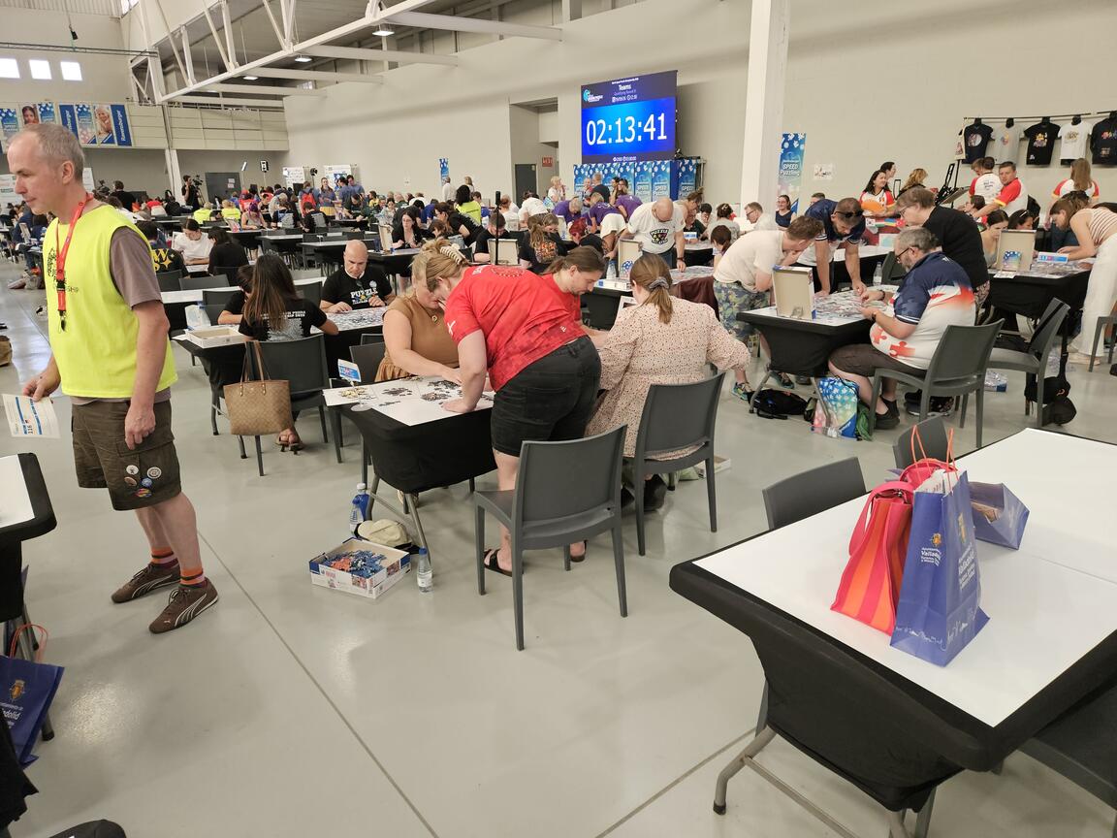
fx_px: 742
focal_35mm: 23
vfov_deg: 58.9
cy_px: 419
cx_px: 558
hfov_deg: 73.9
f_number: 1.8
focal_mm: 5.4
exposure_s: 1/100
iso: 80
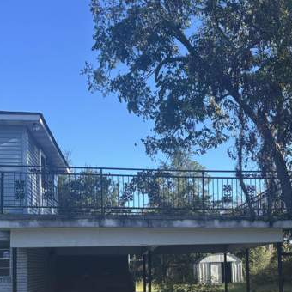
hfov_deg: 31.3
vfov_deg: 30.9
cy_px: 230
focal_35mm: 54
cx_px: 202
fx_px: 515
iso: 50
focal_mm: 5.96
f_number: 1.6
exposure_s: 1/1152
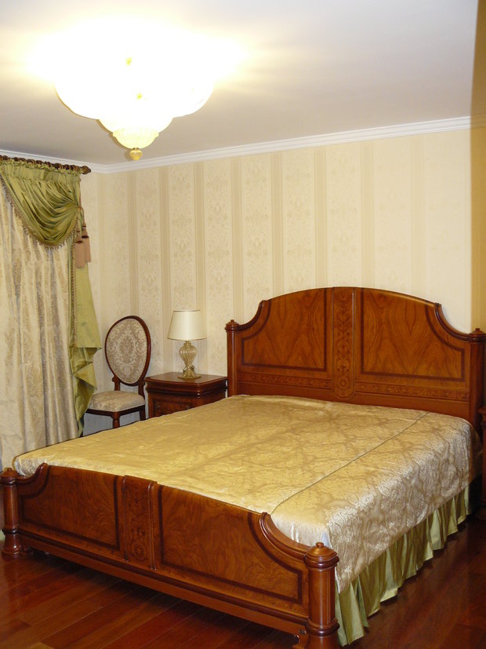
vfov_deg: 51.4
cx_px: 243
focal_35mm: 36
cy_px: 324
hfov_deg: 39.6
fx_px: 674
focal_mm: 6
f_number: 2.8
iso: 250
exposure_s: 1/30
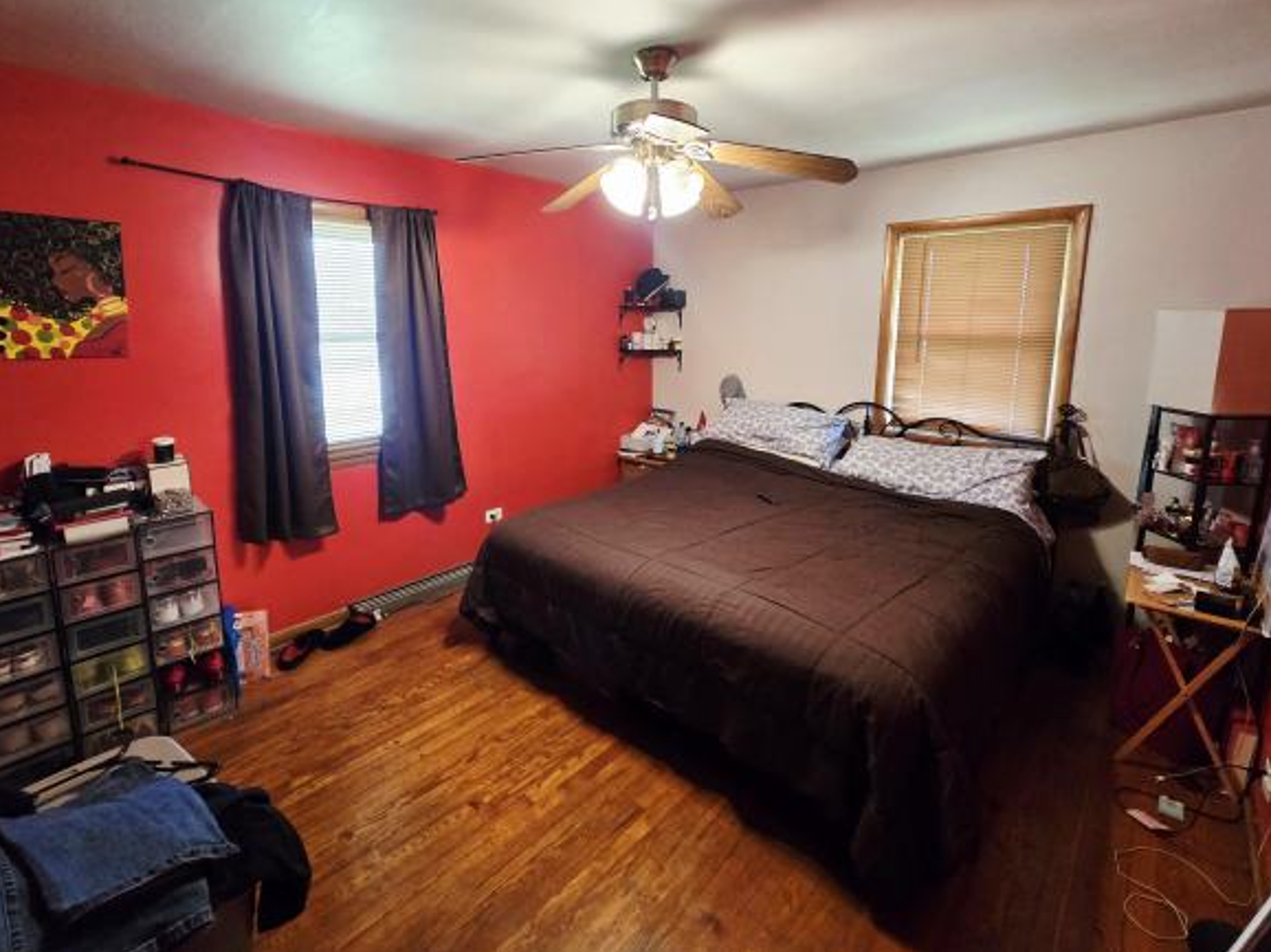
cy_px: 407
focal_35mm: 15
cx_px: 608
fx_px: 551
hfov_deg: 98.1
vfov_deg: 81.2
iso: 500
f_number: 2.2
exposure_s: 1/60.2
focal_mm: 2.2
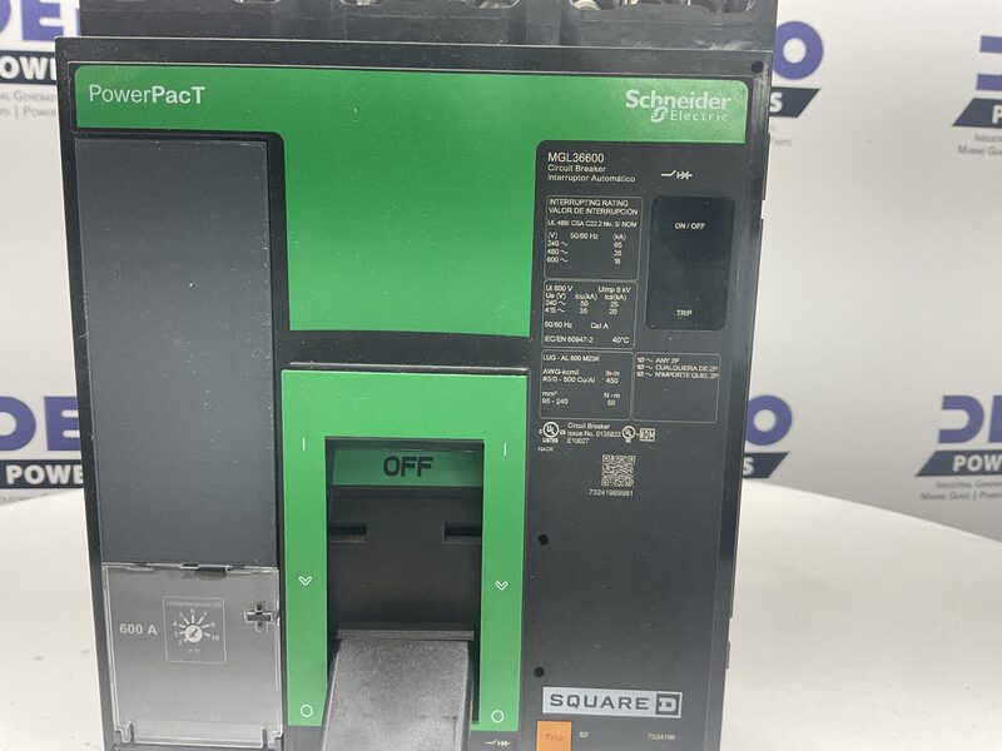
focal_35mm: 29
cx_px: 501
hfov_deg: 61.7
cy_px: 376
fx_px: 839
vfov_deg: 48.2
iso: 40
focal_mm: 3
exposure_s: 1/120
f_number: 1.8
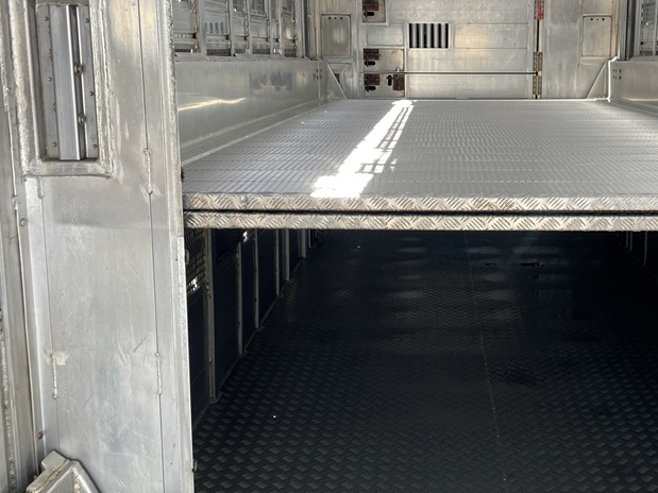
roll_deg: +0.8
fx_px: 817
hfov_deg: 43.0
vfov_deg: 33.4
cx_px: 456
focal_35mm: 43
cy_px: 188
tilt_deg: -10.0
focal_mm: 4.2
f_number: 1.6
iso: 50
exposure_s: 1/121
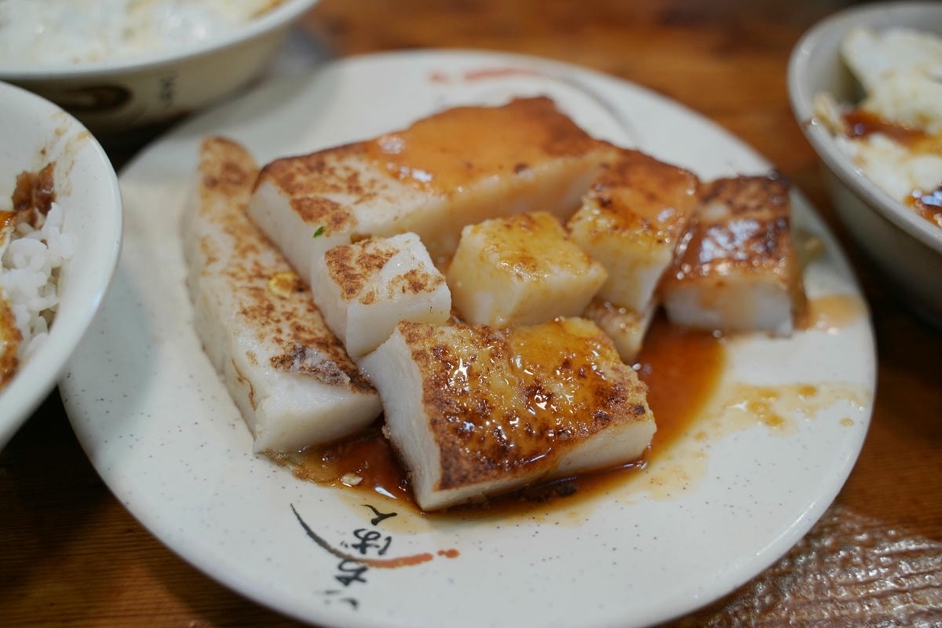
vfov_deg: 45.0
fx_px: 759
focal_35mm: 29
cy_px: 314
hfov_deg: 63.7
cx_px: 471
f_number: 4
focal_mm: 29
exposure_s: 1/60
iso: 640
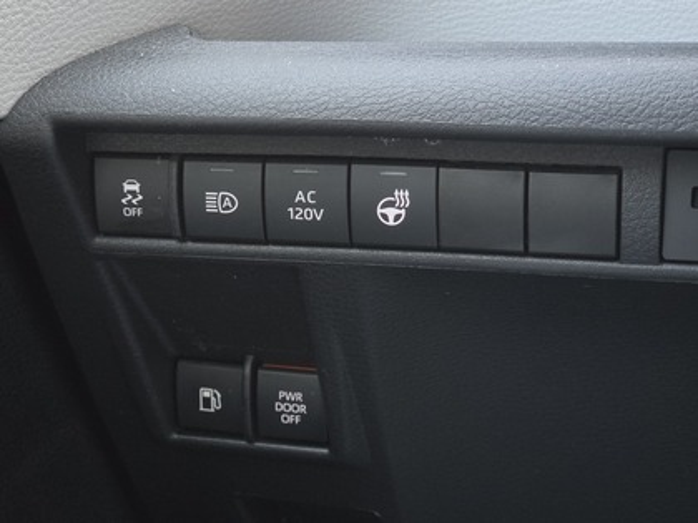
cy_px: 262
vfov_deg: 21.3
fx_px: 1391
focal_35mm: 69
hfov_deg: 28.2
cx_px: 349
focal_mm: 7
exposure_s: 1/30
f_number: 2.4
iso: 640
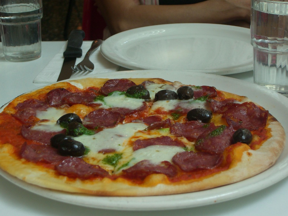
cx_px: 144
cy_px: 108
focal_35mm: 68
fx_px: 566
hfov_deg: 28.6
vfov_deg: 21.6
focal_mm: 14.2
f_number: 4
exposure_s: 1/80
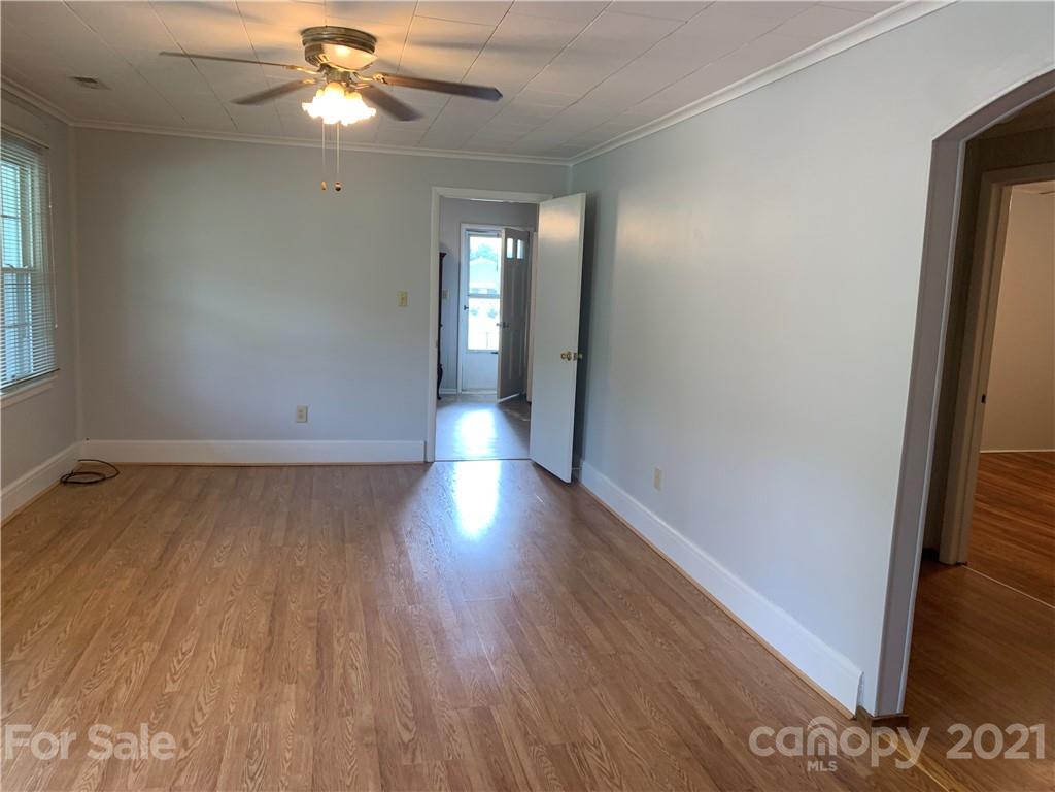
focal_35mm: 26
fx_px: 792
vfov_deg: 53.1
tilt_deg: -6.6
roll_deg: -1.2
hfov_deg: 67.3
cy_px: 396
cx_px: 528
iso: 80
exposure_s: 1/60
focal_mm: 4.25
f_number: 1.8
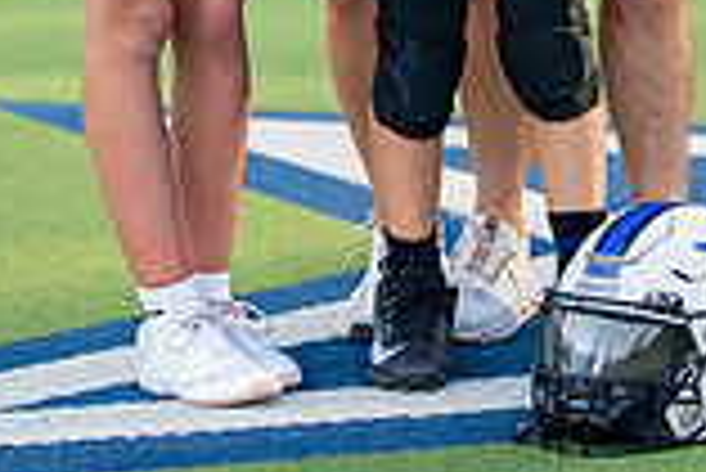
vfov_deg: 6.5
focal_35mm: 208
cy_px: -362
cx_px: 576
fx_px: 4083
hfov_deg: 9.9
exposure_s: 1/2000
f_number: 1.2
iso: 100
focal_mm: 50
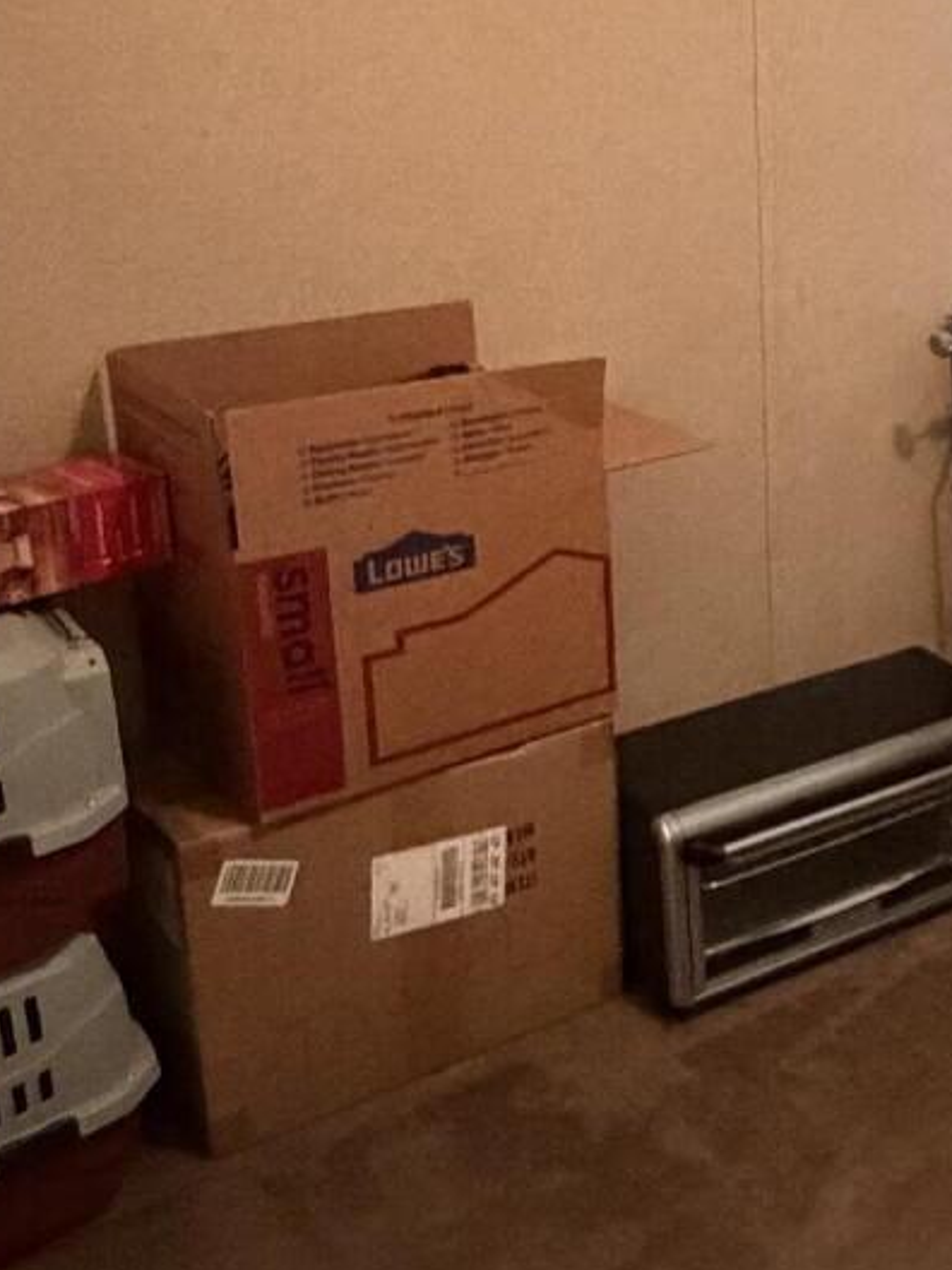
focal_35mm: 53
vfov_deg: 35.7
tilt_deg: -15.7
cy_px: 380
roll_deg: -3.1
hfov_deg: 23.2
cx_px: 1349
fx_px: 1943
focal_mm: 2.22
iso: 1250
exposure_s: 1/60
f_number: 2.2
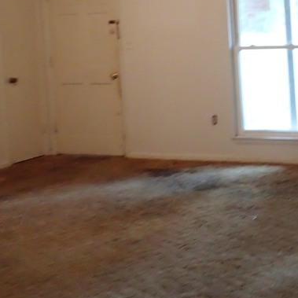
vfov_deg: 24.3
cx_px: 371
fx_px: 682
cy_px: 64
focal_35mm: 70
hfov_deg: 22.4
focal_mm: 4.5
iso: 400
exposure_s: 1/30
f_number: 2
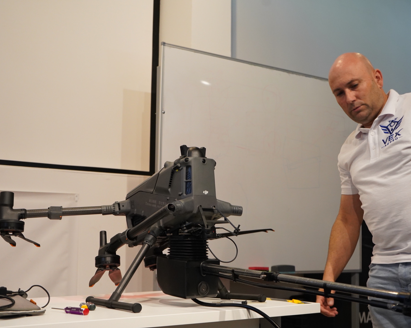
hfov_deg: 37.3
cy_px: 163
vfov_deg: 30.2
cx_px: 239
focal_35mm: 50
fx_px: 608
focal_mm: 44
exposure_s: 1/50
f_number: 4.5
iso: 3200
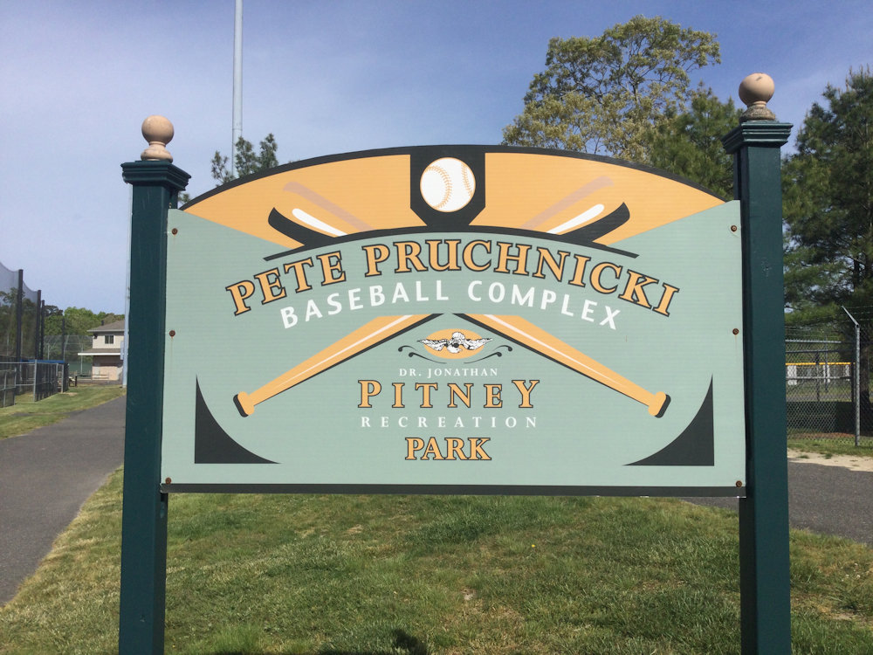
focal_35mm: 31
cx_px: 436
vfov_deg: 45.4
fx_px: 782
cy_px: 328
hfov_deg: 58.4
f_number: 2.4
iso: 25
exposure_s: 1/1942
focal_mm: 3.3
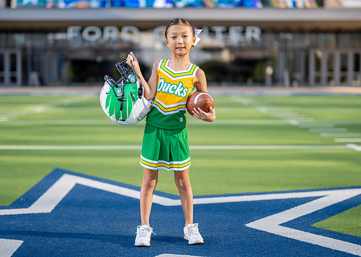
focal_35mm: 70
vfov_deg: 20.5
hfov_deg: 28.4
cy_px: 131
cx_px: 171
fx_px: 714
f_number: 1.2
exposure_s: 1/3200
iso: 100
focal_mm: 50
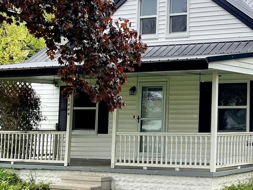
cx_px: 297
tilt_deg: +5.9
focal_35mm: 74
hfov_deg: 24.1
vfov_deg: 19.8
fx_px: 541
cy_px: 60
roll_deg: -0.5
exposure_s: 1/1667
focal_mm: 5.1
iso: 32
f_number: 1.6
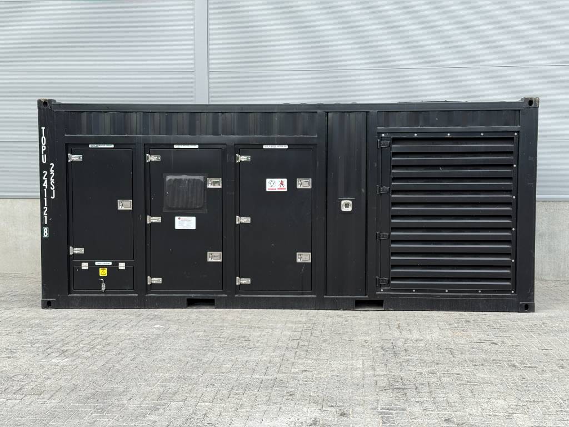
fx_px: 789
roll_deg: -0.3
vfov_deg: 30.3
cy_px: 214
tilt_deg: -2.5
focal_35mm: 48
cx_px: 284
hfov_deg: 39.7
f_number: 1.78
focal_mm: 6.76
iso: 80
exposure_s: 1/1185
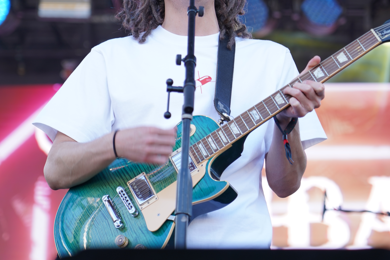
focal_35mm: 149
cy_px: 83
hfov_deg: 13.8
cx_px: 224
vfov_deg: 9.2
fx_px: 1614
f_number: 4
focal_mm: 105
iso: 200
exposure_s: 1/125
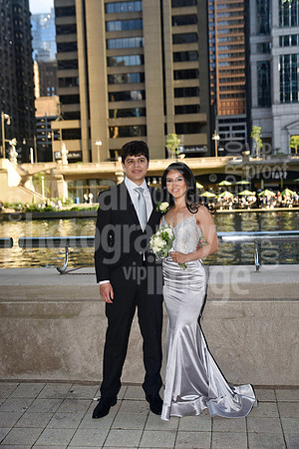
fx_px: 573
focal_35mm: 46
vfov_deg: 42.7
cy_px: 224
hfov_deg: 29.2
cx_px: 150
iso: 100
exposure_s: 1/160
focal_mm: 46
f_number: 4
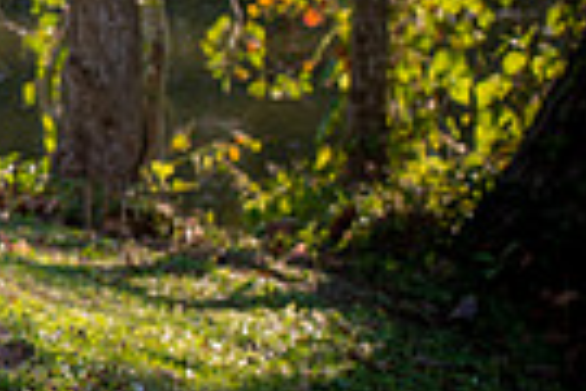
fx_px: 6836
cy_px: -104
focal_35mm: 420
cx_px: -612
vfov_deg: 3.3
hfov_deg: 4.8
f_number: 5.6
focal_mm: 98
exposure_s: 1/125
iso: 100
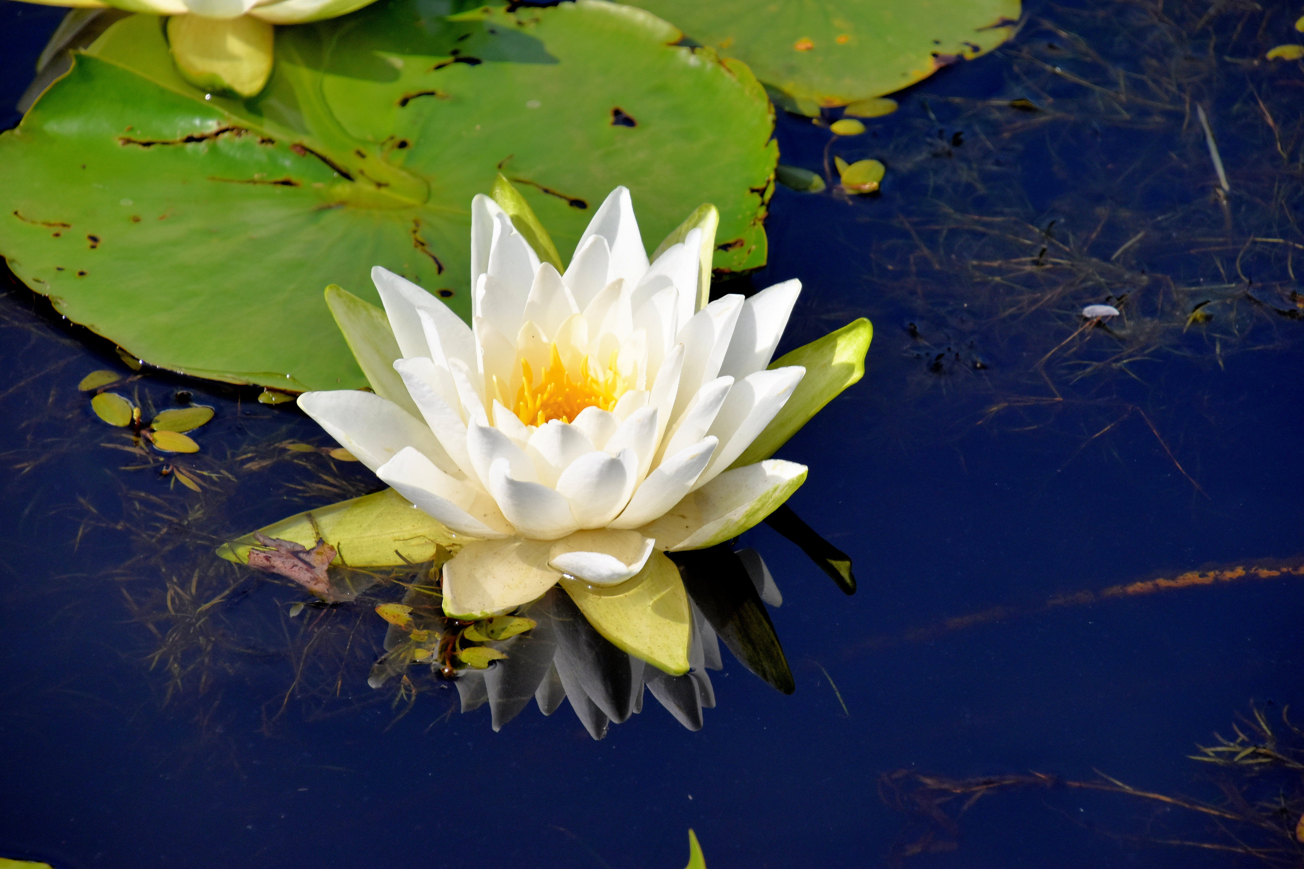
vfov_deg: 3.1
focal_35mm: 450
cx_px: 652
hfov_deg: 4.6
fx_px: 16299
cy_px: 434
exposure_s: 1/320
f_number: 10
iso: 400
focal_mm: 300
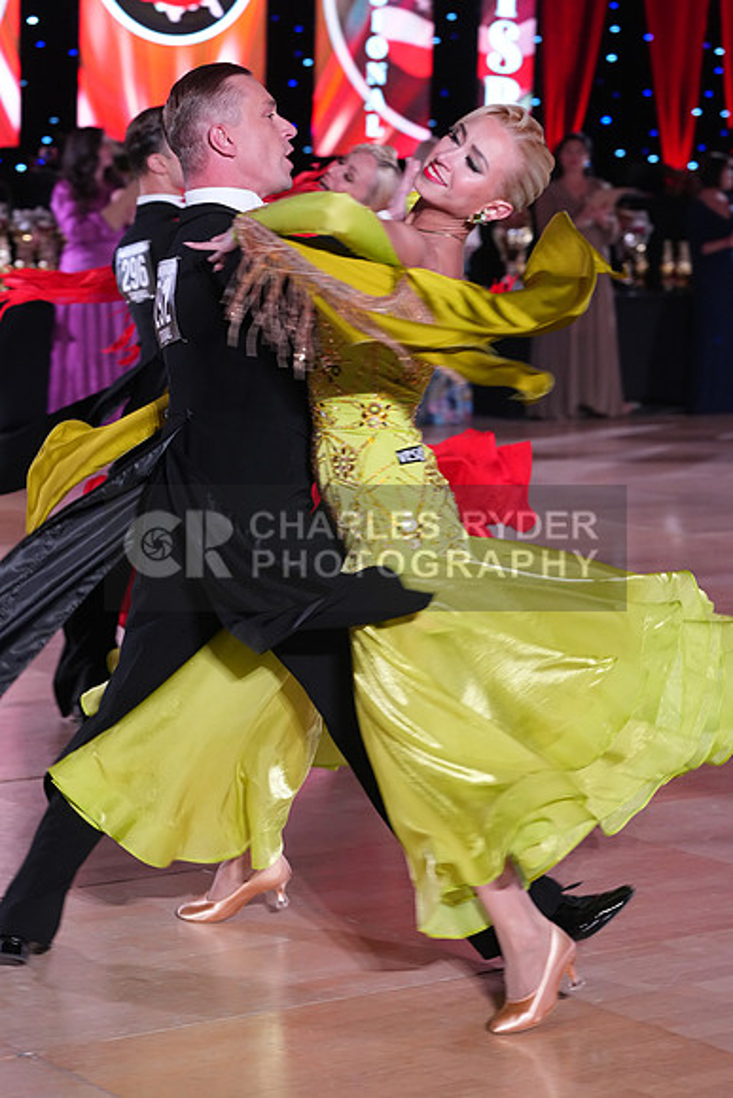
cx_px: 366
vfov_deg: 21.7
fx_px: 2869
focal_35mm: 94
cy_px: 549
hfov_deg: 14.6
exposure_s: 1/250
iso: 3200
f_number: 5
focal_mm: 94
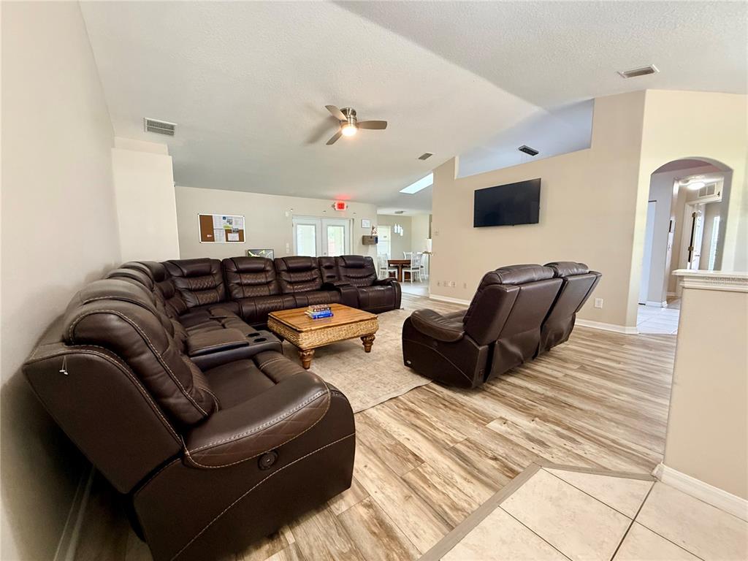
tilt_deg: -6.5
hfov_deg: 102.1
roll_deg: +0.4
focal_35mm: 14
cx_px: 374
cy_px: 280
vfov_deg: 85.7
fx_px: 303
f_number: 2.2
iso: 500
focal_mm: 2.22
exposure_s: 1/60
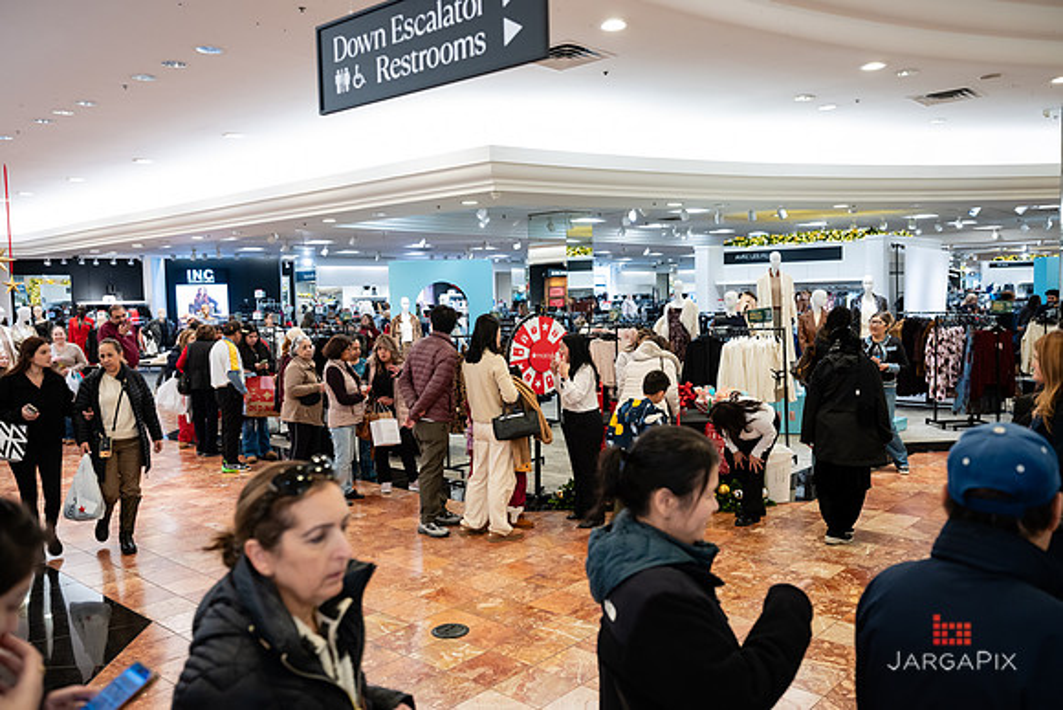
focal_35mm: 29
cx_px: 532
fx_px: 847
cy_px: 355
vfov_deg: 45.5
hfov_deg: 64.2
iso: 1000
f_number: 3.2
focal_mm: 28.5
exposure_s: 1/125
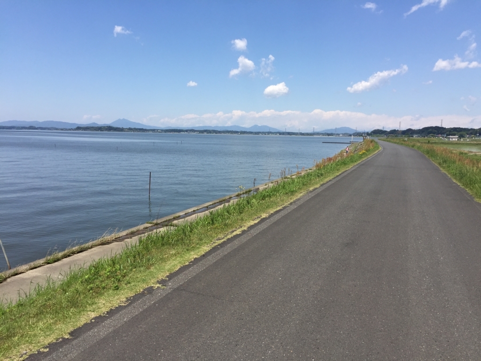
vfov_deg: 48.2
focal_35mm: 29
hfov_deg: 61.7
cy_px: 180
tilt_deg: -6.2
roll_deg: +0.8
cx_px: 240
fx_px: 403
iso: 32
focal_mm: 4.15
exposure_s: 1/2475
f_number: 2.2
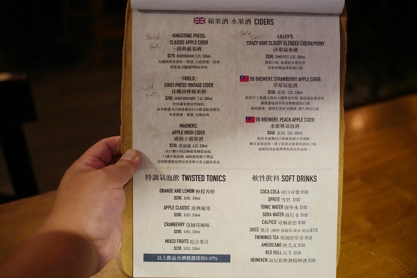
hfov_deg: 54.4
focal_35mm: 35
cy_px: 139
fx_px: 405
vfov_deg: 37.9
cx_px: 208
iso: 5000
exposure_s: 1/160
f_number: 2.8
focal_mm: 35
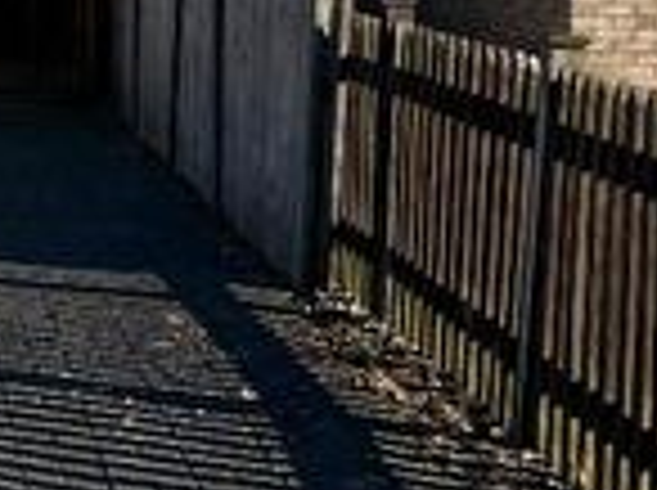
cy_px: -56
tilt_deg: -1.7
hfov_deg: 12.6
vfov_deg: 11.6
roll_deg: +0.0
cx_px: -873
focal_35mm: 125
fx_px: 2369
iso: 50
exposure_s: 1/3571
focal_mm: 5.7
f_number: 1.5
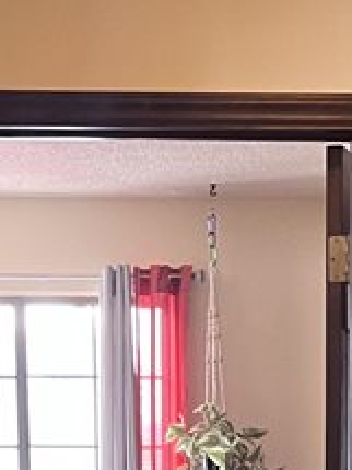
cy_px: 730
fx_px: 1574
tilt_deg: -8.4
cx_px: 245
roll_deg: +0.1
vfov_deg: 15.5
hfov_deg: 12.7
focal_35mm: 116
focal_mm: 5.1
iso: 200
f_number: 1.6
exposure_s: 1/60
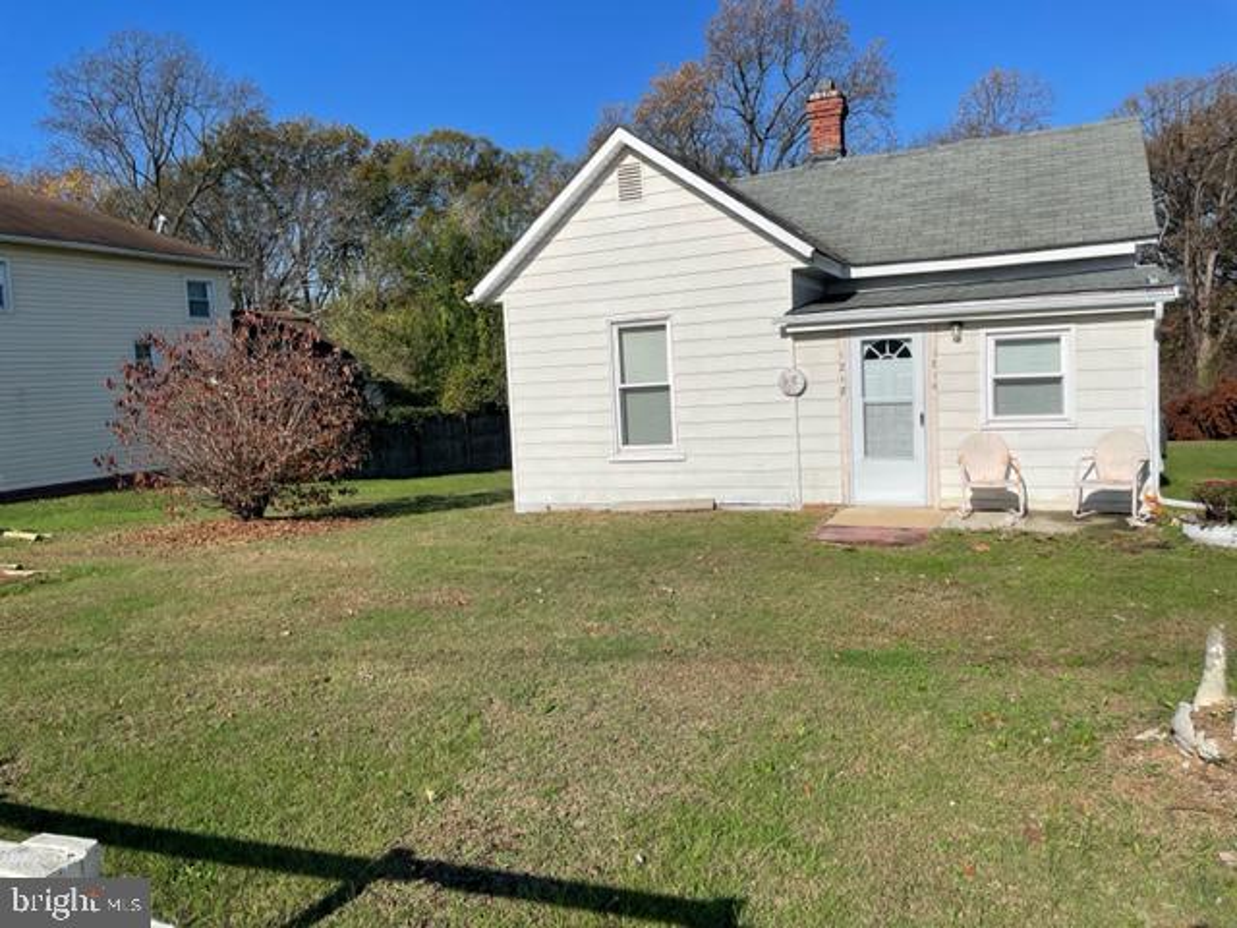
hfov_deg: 67.3
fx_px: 929
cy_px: 464
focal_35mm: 26
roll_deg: +2.4
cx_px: 618
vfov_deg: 53.1
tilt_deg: -5.1
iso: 32
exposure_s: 1/8403
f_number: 1.6
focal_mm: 4.2
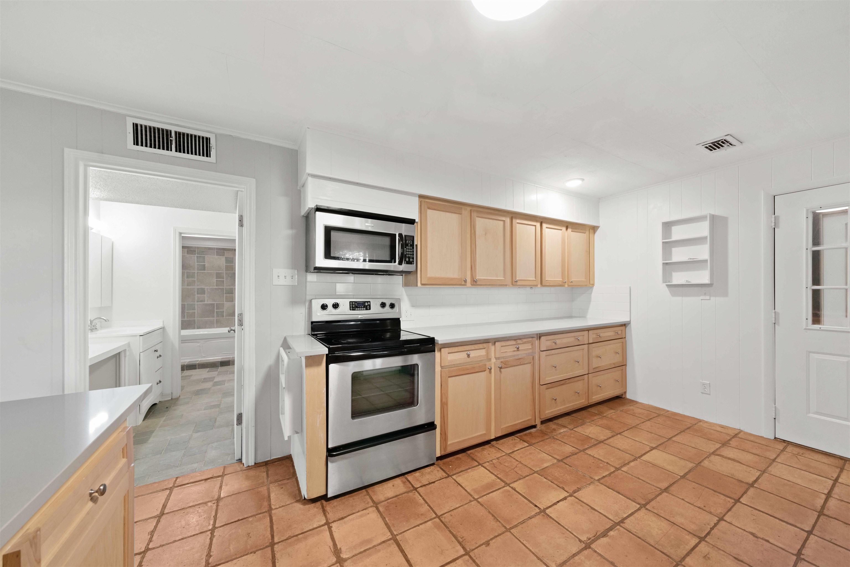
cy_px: 284
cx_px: 425
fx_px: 283
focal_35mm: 12
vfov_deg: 90.0
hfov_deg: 112.6
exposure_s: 1/4
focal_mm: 12
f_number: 9
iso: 500
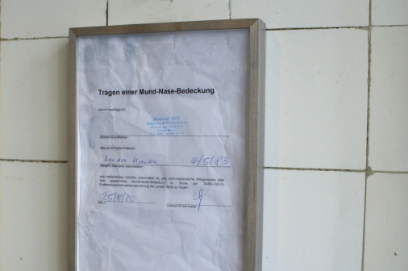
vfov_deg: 25.0
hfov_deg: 36.9
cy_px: 154
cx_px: 192
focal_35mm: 54
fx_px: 611
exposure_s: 1/60
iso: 200
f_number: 5
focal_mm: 28
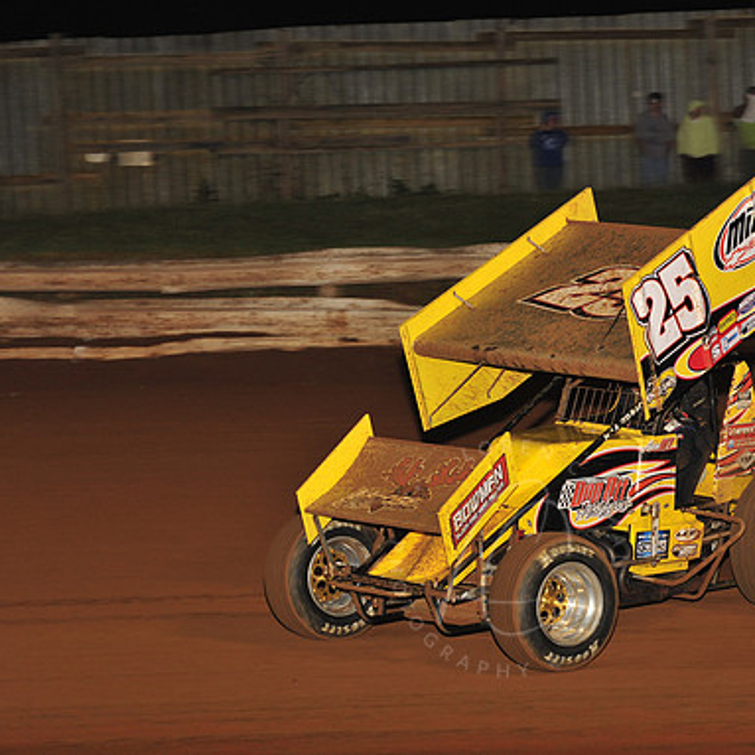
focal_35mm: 144
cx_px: 507
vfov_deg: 12.1
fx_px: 3553
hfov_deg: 12.1
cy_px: 377
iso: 1000
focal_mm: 112
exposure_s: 1/320
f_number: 7.1
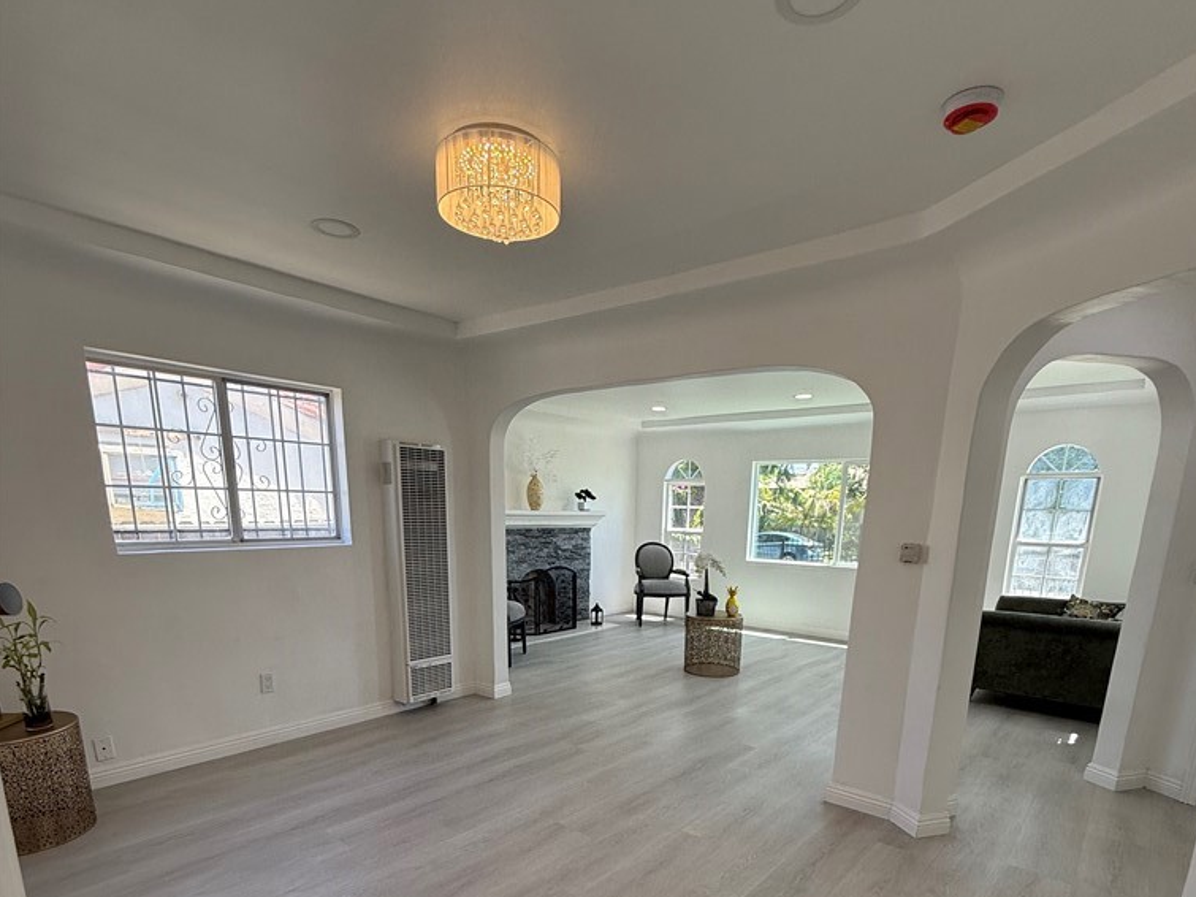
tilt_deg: -13.5
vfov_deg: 64.7
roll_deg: -1.8
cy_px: 667
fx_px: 656
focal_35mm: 19
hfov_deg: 84.7
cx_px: 605
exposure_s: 1/176
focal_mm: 2.22
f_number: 2.2
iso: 64
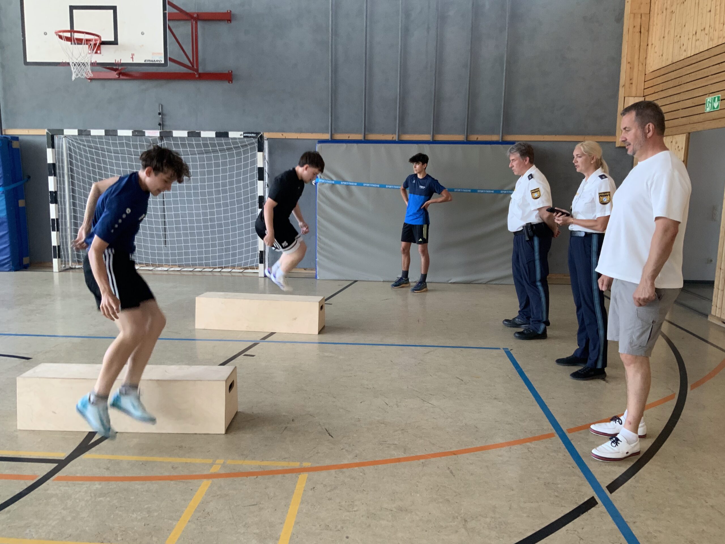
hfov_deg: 61.7
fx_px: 607
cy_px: 272
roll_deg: +0.2
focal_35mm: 29
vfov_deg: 48.2
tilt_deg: -9.1
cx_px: 362
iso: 125
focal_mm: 3
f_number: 1.8
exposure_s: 1/60
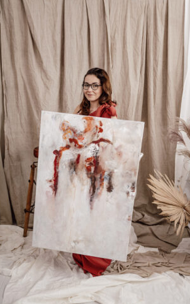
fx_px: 323
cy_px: 153
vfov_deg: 50.4
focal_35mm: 39
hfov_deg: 32.8
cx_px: 92
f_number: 2.8
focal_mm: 38
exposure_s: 1/125
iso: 250
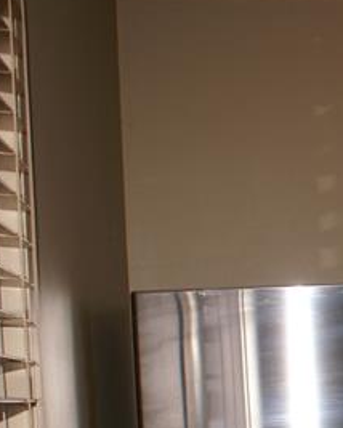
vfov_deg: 19.2
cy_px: 418
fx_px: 1229
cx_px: 721
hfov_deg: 13.3
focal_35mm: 97
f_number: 3.5
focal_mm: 18
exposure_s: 1/60
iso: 200
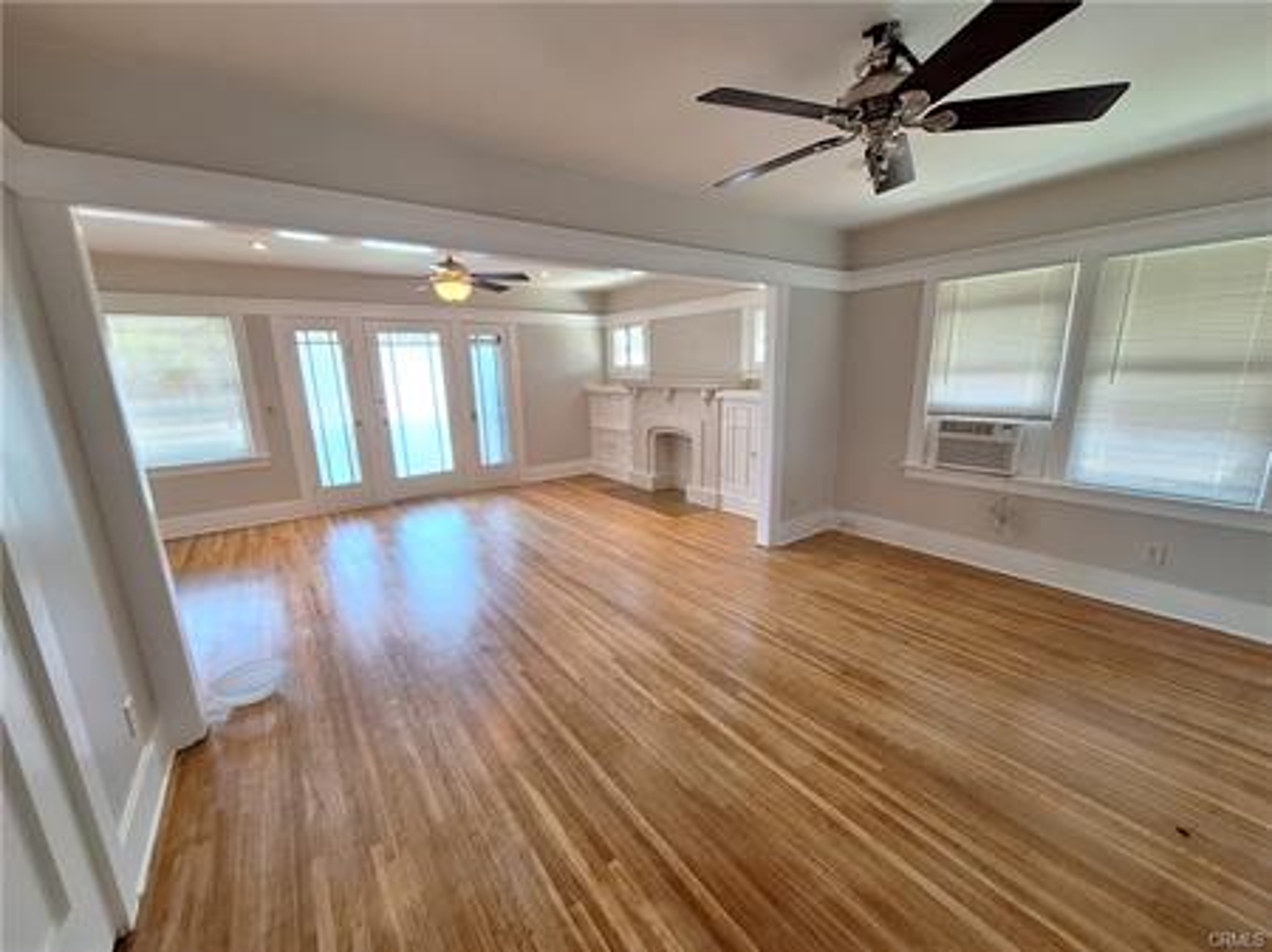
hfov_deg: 106.2
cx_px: 636
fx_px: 477
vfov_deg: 89.9
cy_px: 476
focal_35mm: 13
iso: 160
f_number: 2.2
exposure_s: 1/40
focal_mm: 1.74
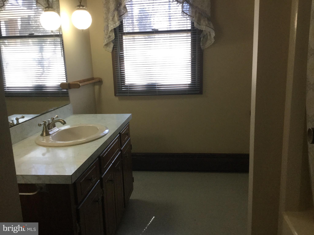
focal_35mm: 31
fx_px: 281
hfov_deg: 58.4
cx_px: 157
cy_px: 118
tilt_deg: -12.1
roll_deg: +2.3
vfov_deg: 45.4
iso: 32
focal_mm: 3.3
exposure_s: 1/30
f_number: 2.4
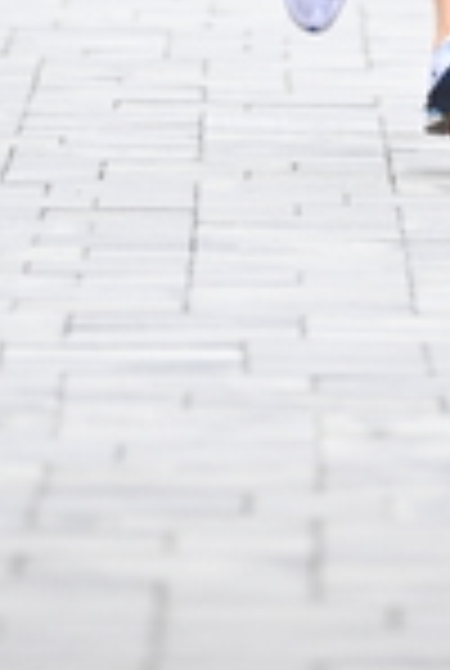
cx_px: 358
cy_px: -283
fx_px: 13735
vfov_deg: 2.8
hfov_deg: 1.9
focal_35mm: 736
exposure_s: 1/800
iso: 1600
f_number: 2.8
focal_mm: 200
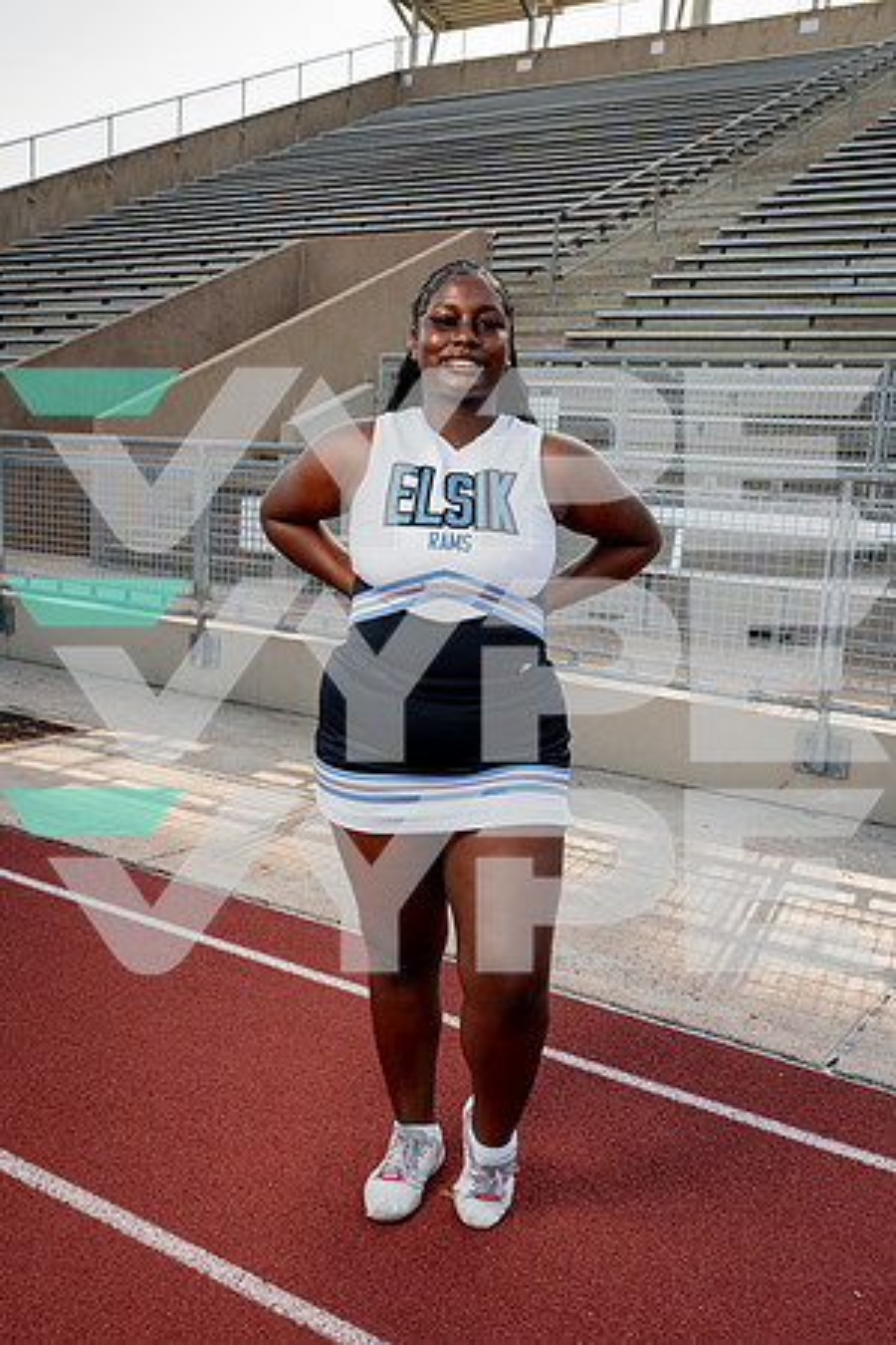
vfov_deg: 55.8
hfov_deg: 38.9
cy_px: 672
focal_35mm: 34
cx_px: 448
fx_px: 1269
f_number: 8
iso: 400
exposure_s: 1/250
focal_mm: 34
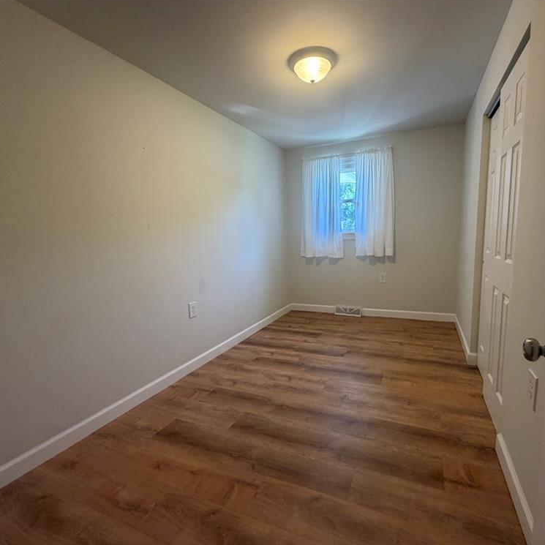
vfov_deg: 84.0
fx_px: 303
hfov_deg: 83.8
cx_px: 293
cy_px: 277
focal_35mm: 17
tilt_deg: -8.4
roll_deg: +1.7
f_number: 2.2
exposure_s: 1/60
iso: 200
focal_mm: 2.22
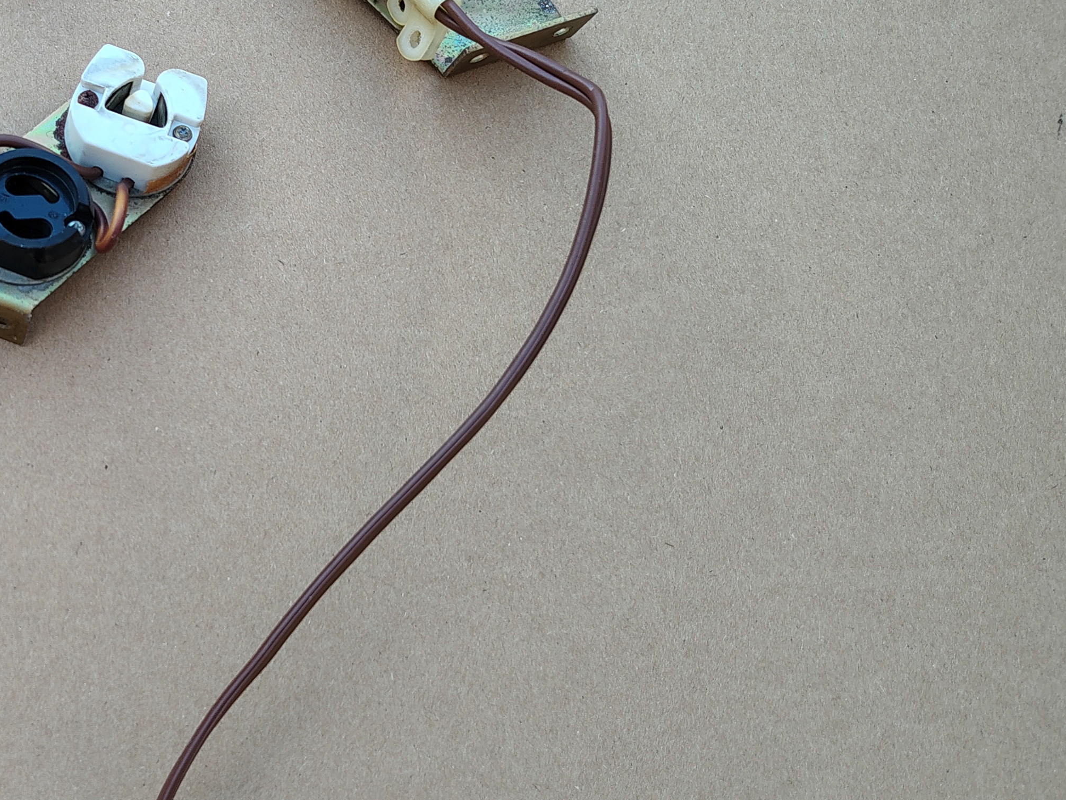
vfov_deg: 29.7
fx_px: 1509
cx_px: -18
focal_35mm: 49
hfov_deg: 35.0
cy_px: 369
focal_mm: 5.56
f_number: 1.8
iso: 126
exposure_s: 1/100
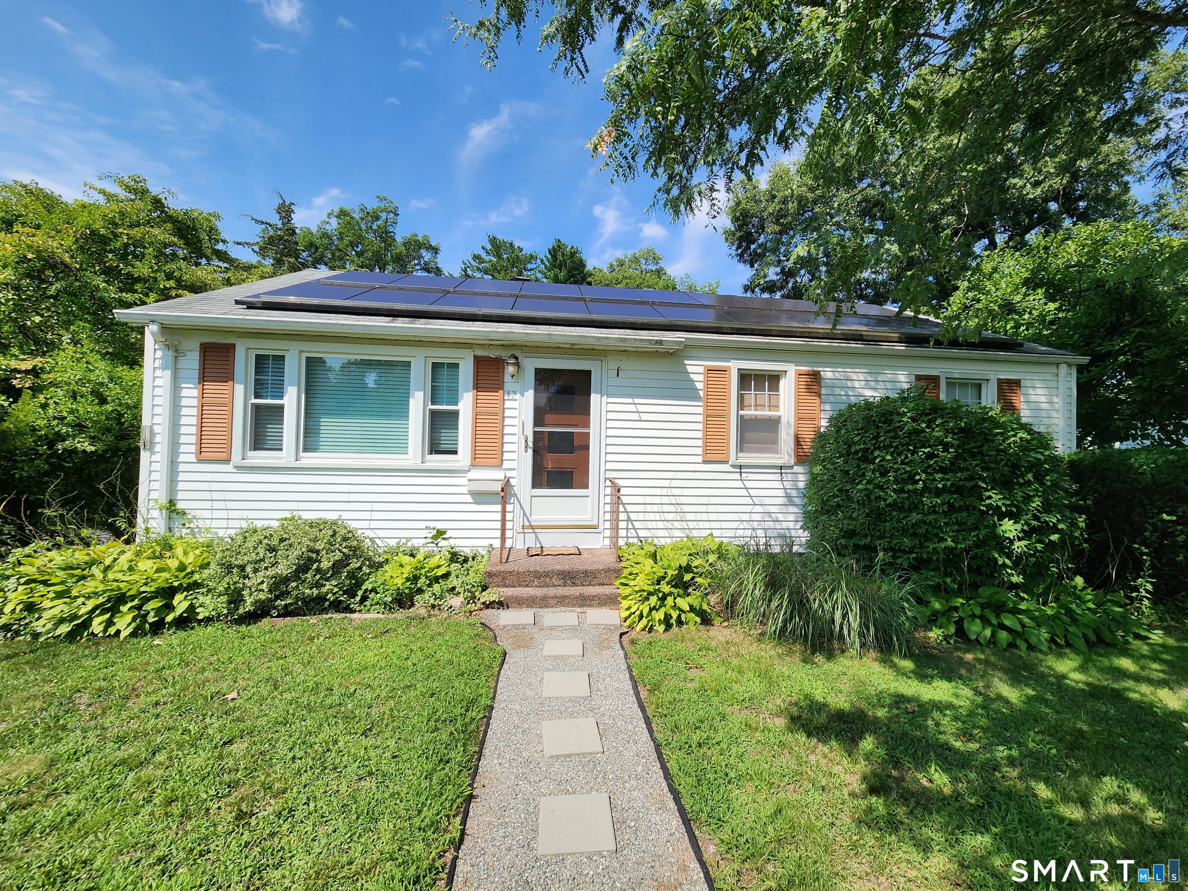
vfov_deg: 89.9
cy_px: 446
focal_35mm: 13
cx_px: 594
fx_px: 446
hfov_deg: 106.2
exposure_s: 1/1925
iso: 50
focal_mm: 2.2
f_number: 2.2
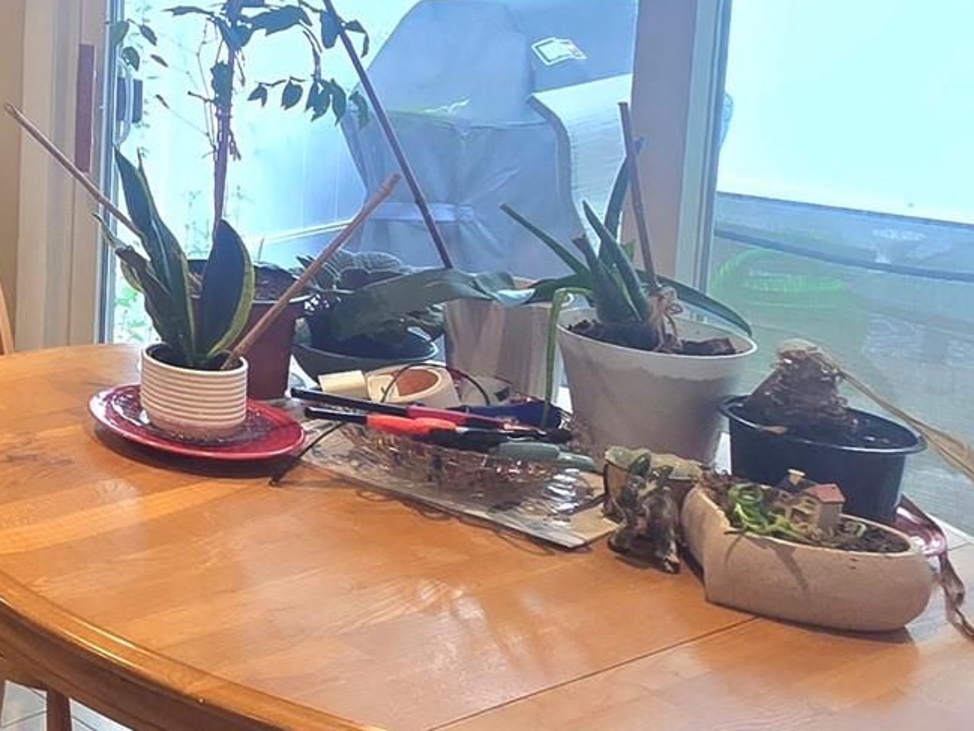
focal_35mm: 41
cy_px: -38
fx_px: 1154
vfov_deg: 31.8
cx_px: -538
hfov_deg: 27.7
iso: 125
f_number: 2.2
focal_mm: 2.2
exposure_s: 1/60.2
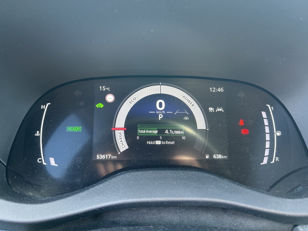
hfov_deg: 67.3
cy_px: 116
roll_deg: -1.0
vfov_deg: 53.1
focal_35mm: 26
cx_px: 154
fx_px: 231
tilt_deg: -17.0
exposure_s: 1/63
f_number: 1.5
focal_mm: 5.7
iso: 125
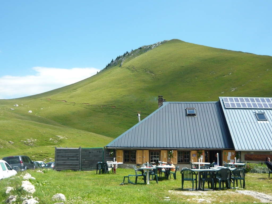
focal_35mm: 46
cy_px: 102
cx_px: 136
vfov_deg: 31.5
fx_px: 361
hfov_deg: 41.2
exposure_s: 1/125
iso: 100
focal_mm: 6
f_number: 8
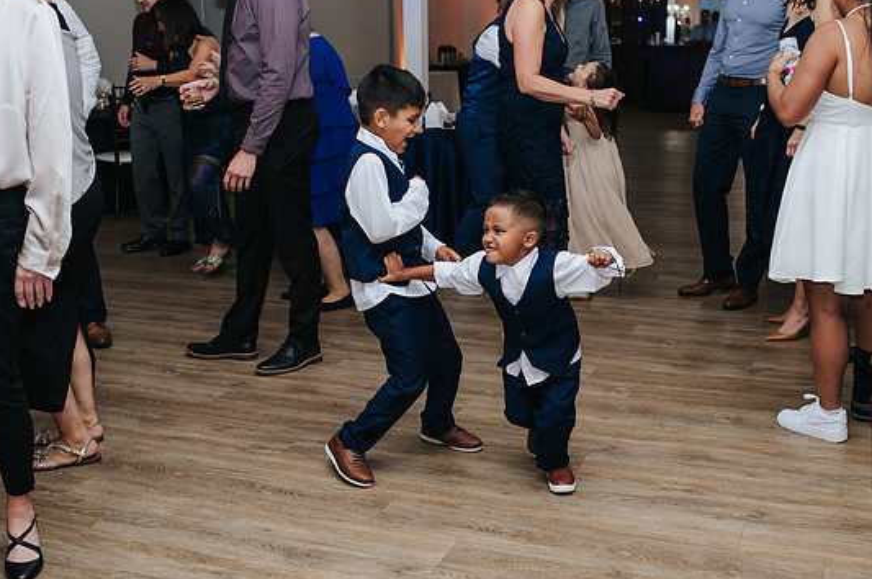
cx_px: 458
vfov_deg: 29.8
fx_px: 1089
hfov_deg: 43.6
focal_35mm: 45
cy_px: 329
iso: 800
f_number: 3.2
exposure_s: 1/200
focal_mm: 35
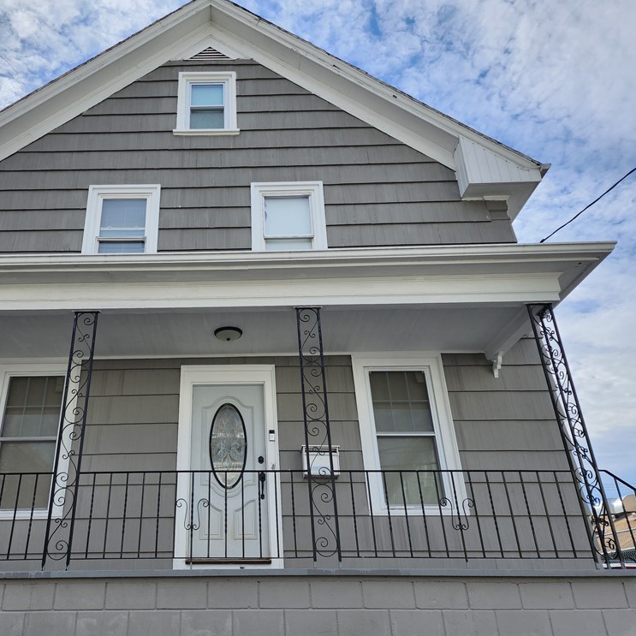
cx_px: 226
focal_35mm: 28
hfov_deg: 56.4
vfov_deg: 57.3
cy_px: 325
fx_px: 582
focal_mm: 6.4
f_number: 1.8
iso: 12
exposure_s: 1/1307
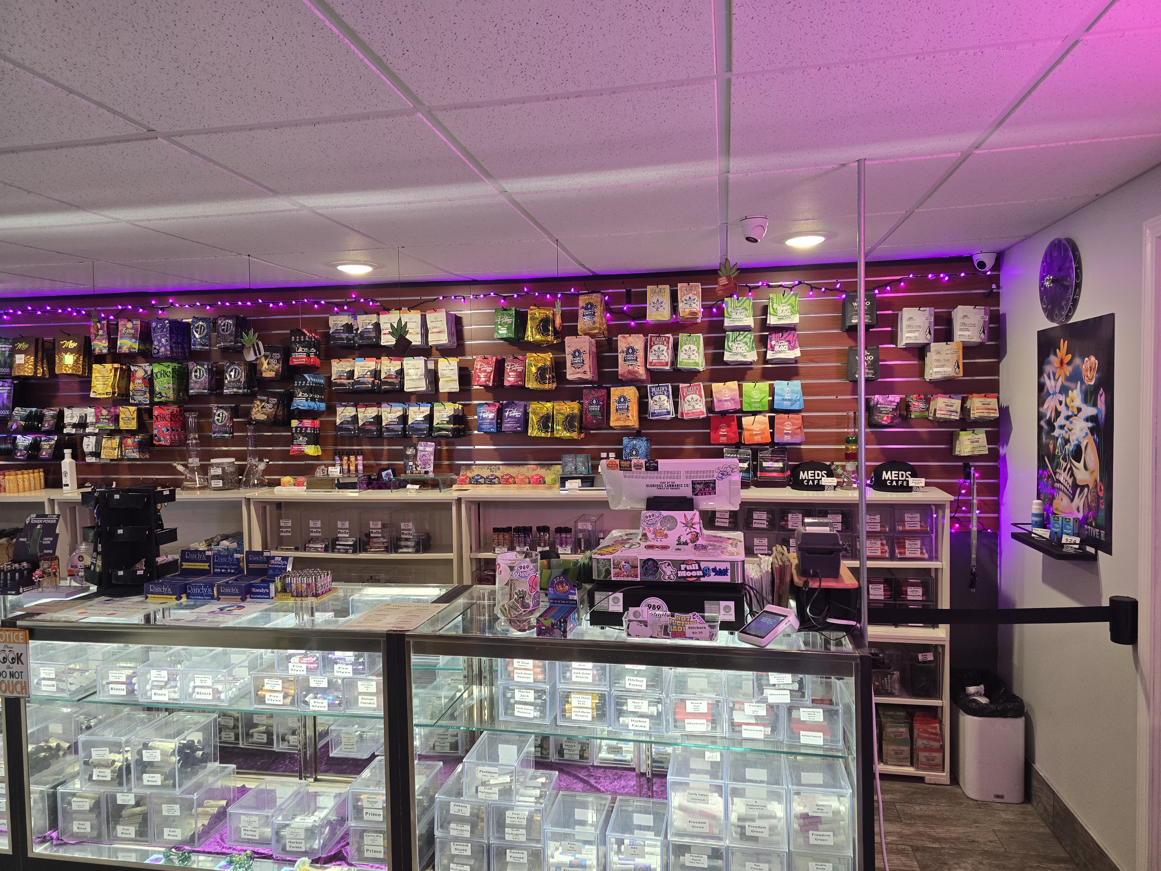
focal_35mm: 23
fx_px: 771
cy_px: 436
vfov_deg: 58.9
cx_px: 580
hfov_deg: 73.9
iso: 250
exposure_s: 1/120
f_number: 1.7
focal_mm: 6.3
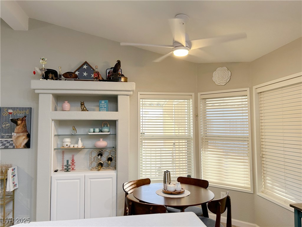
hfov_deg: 67.3
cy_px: 114
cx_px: 151
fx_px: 227
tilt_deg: +3.7
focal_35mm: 26
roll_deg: +1.0
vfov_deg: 53.1
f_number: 1.5
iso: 80
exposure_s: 1/60
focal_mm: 5.7
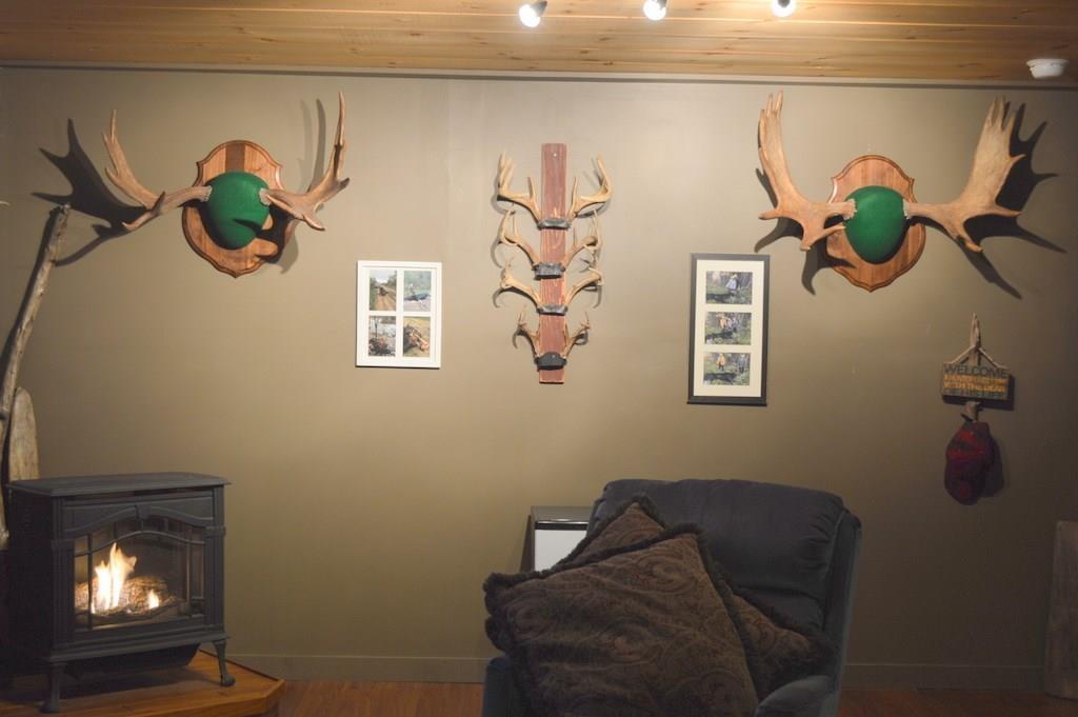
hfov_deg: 38.9
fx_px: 1526
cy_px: 358
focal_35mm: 51
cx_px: 539
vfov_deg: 26.4
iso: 200
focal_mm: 34
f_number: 5
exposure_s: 1/3
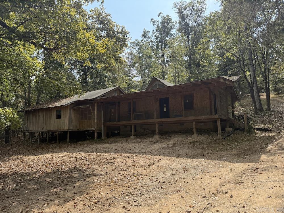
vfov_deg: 56.8
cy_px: 106
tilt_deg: +8.3
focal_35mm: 24
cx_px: 142
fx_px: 197
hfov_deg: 71.6
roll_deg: +0.5
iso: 100
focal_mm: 6.76
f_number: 1.78
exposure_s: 1/2525
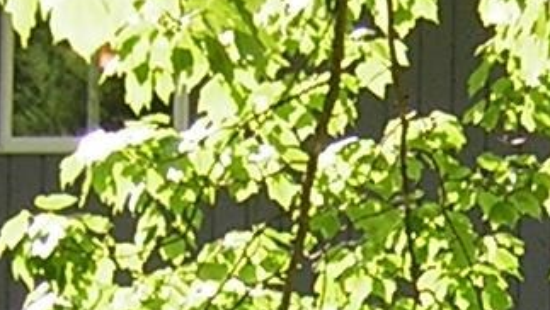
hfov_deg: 11.0
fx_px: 2830
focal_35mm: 194
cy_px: 577
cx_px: 565
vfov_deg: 6.1
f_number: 2.6
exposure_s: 1/133
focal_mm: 4.7
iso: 50
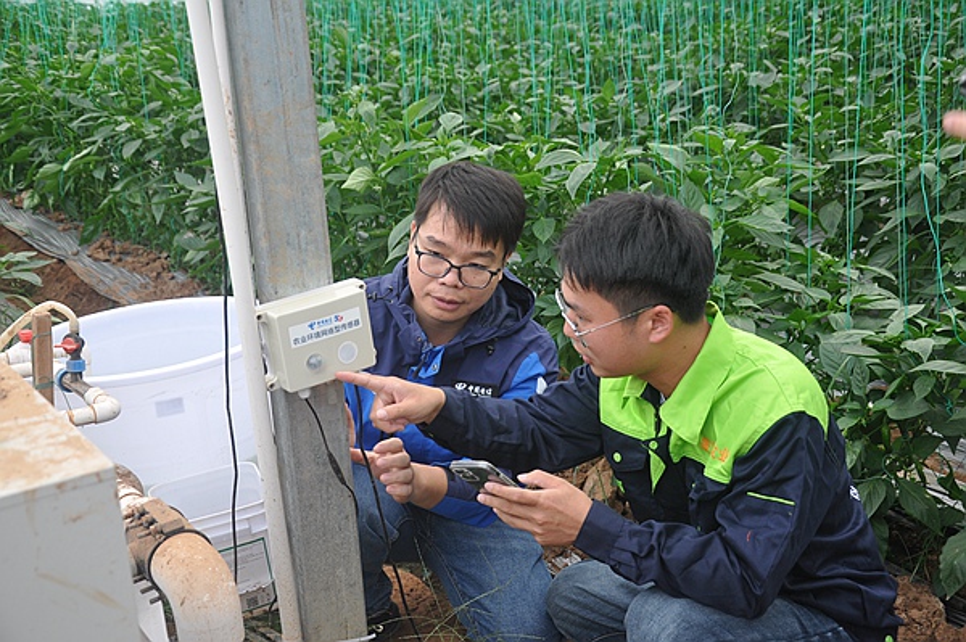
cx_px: 483
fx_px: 1287
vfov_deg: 28.0
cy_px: 321
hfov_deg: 41.1
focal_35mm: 48
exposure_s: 1/80
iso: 400
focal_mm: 32
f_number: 4.5
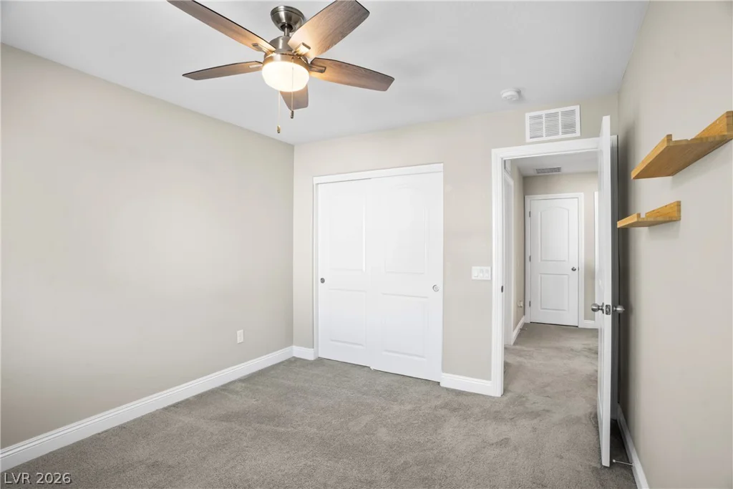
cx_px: 366
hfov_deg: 93.3
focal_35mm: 17
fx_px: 346
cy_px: 244
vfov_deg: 70.5
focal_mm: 17
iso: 400
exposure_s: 1.3
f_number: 8
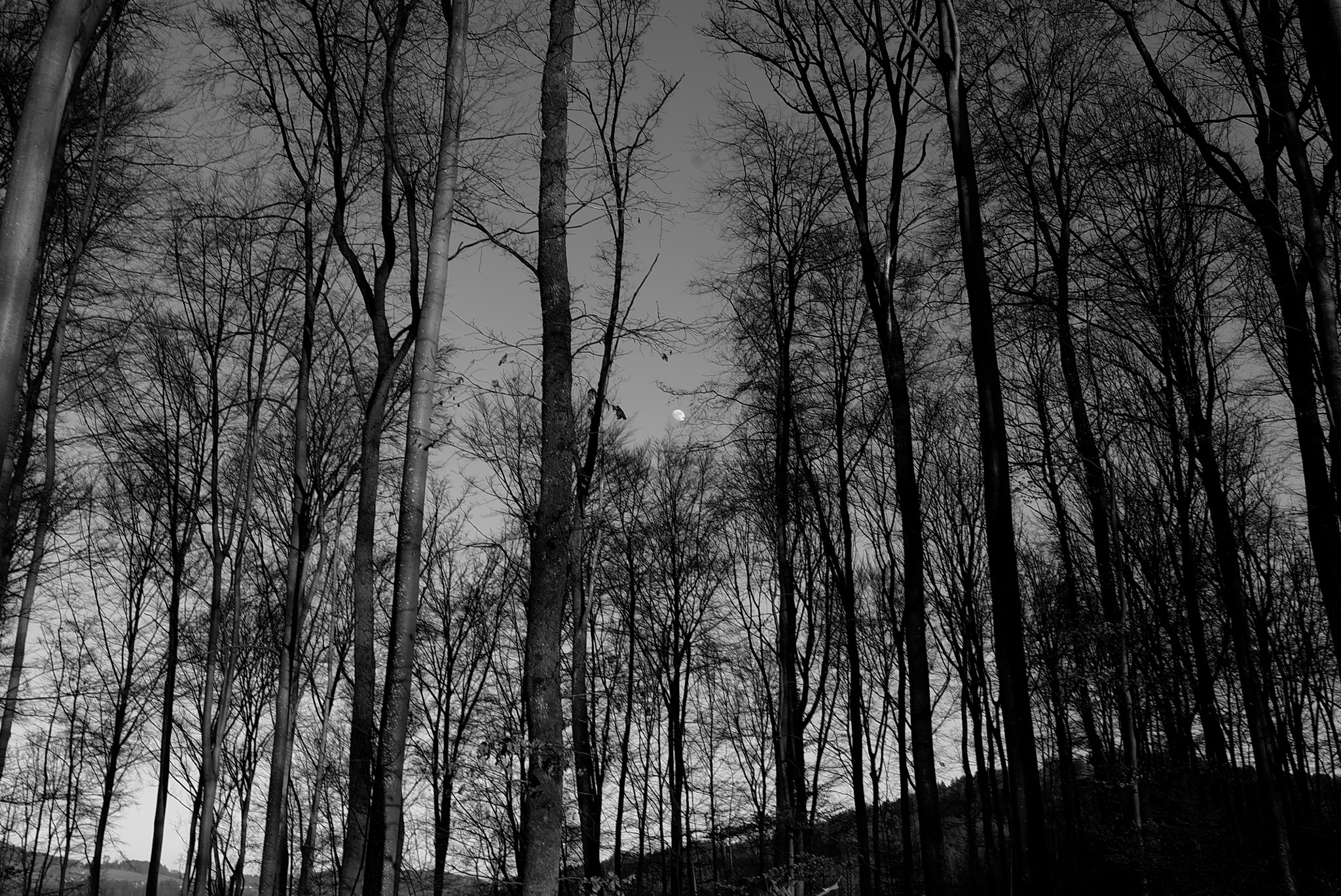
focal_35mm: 36
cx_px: 670
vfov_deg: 36.9
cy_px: 448
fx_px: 1342
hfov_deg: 53.1
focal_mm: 24
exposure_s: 1/40
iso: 100
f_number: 16
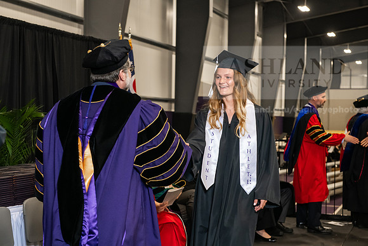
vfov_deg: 21.9
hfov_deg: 32.4
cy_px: 123
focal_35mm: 62
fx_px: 634
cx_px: 184
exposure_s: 1/200
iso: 2500
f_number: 5
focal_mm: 62
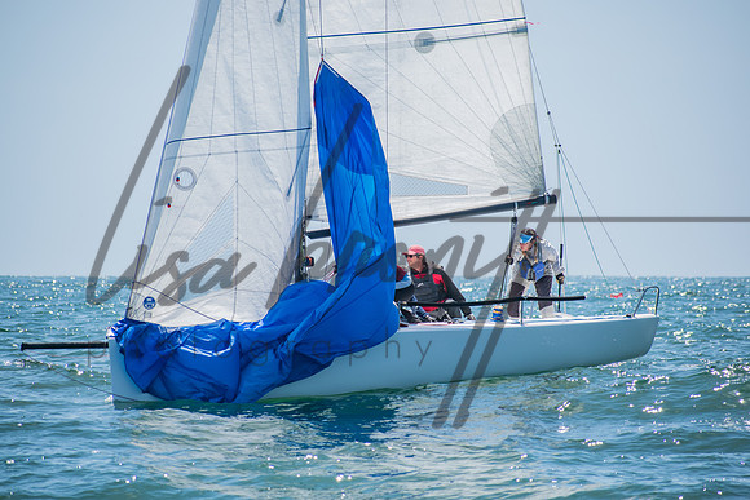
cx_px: 375
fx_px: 5787
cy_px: 250
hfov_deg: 7.4
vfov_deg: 5.0
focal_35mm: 278
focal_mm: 180
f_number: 6.3
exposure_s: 1/800
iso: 200
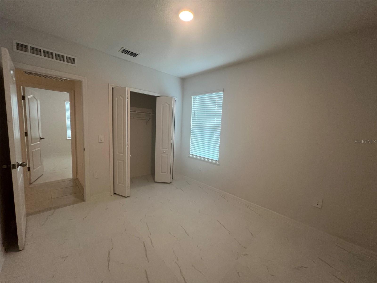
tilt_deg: -5.8
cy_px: 142
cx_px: 188
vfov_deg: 89.9
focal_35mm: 13
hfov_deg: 106.2
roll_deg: -1.8
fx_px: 142
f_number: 1.8
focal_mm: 1.57
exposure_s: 1/120
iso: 125
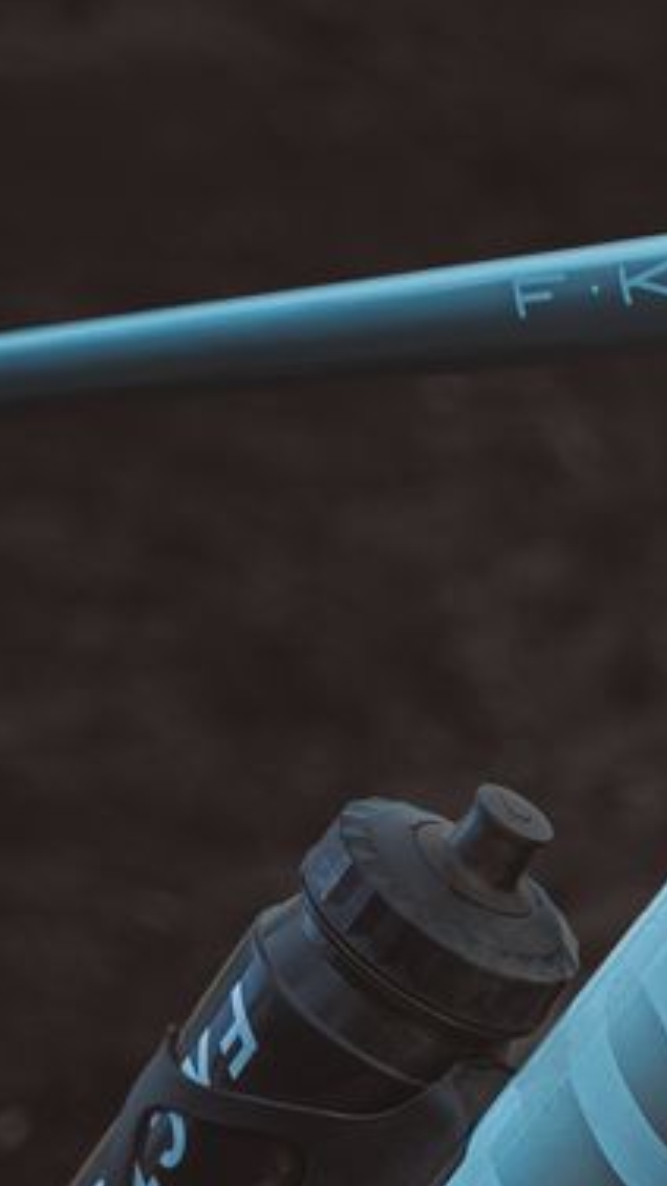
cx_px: 1762
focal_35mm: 240
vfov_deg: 8.8
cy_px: 1708
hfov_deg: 4.9
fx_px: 7548
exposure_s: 1/800
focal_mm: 48
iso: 400
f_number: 2.8
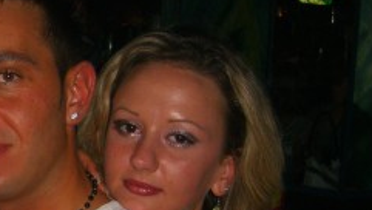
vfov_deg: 11.5
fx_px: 1017
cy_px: 259
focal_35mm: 103
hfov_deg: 19.7
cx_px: -48
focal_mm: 7.9
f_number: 2.8
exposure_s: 1/60
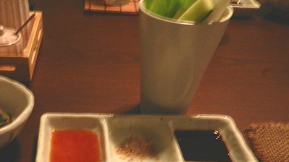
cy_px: 149
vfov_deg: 26.1
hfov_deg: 45.4
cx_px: 87
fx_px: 337
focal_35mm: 44
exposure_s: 1/4
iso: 200
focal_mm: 4
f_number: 3.4
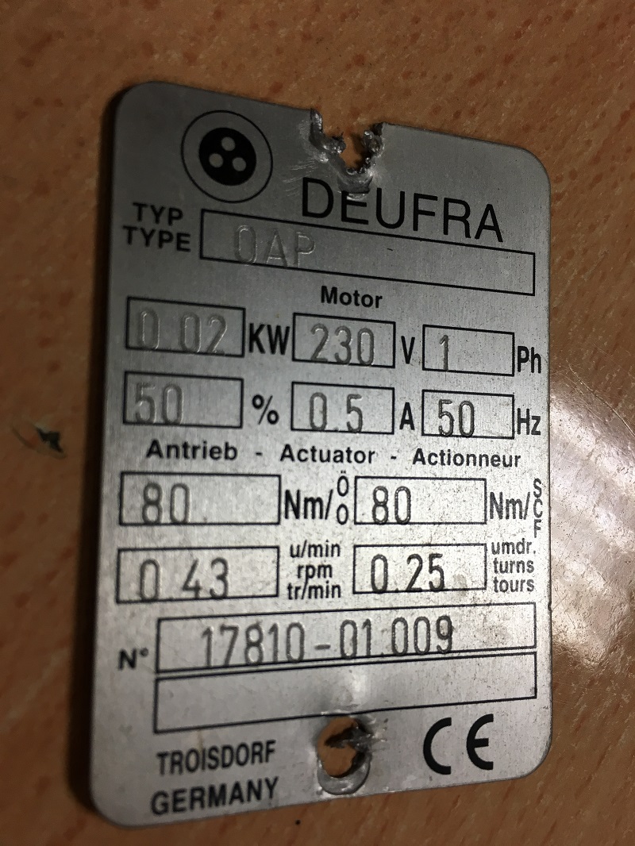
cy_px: 423
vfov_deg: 61.6
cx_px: 318
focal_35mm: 29
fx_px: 709
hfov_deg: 48.2
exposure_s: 1/33
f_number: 2.2
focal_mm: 4.15
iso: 32
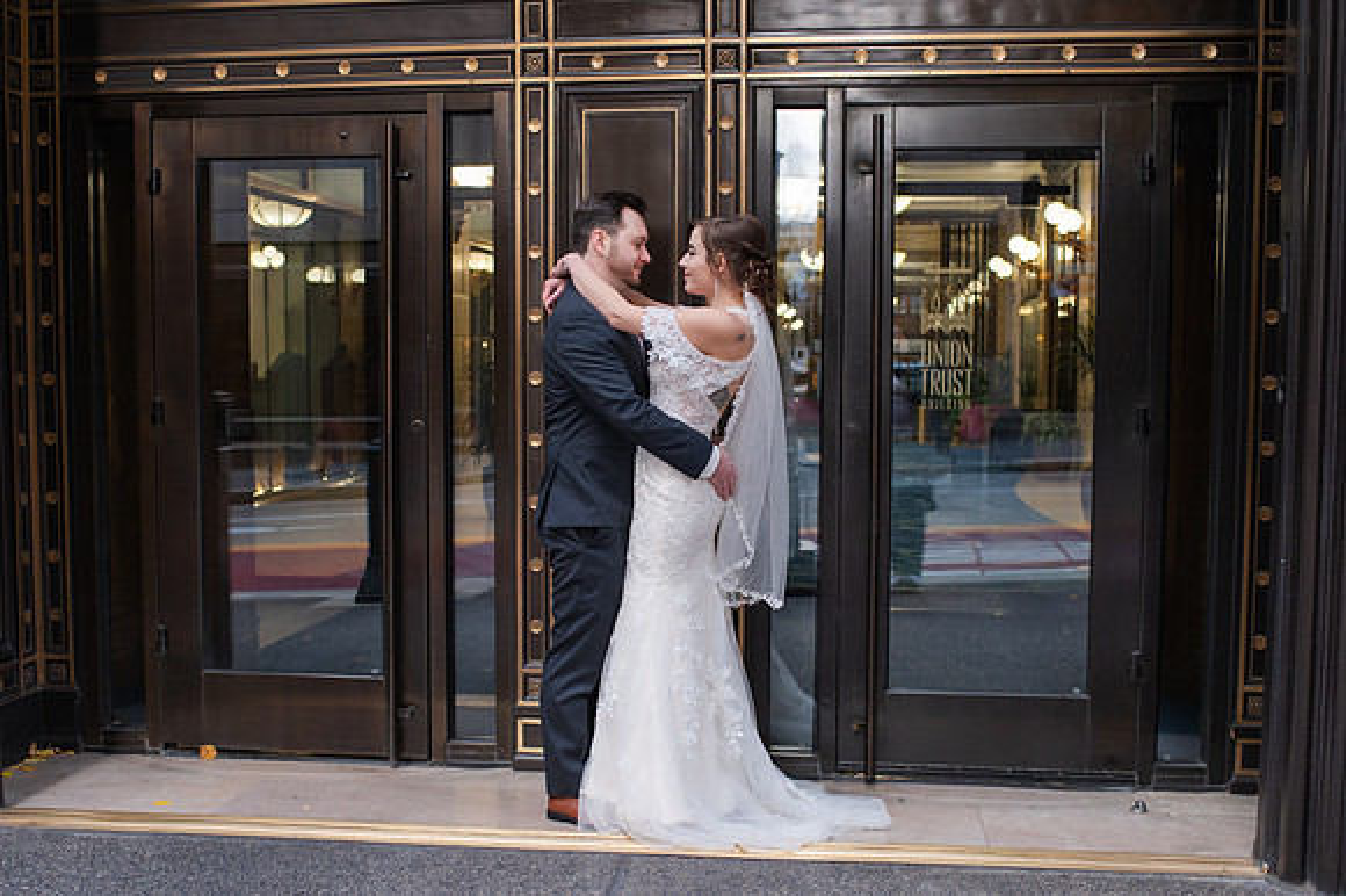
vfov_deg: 30.2
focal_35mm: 44
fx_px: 1659
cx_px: 635
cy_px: 505
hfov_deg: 44.1
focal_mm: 35
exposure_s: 1/400
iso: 1000
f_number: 3.5
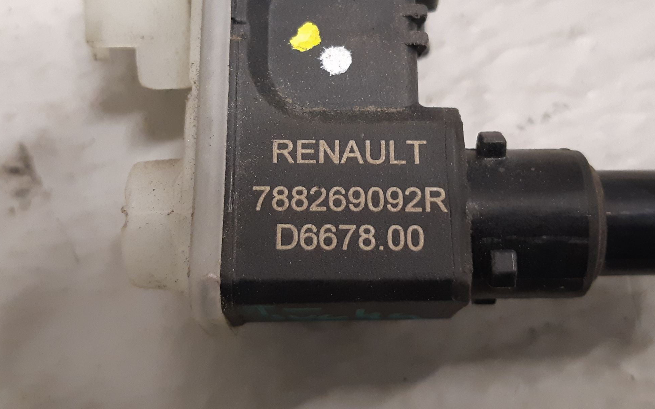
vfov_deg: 42.8
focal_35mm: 29
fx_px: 518
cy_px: 156
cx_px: 336
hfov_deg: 64.6
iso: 200
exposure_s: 1/33
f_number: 1.7
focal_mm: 3.93
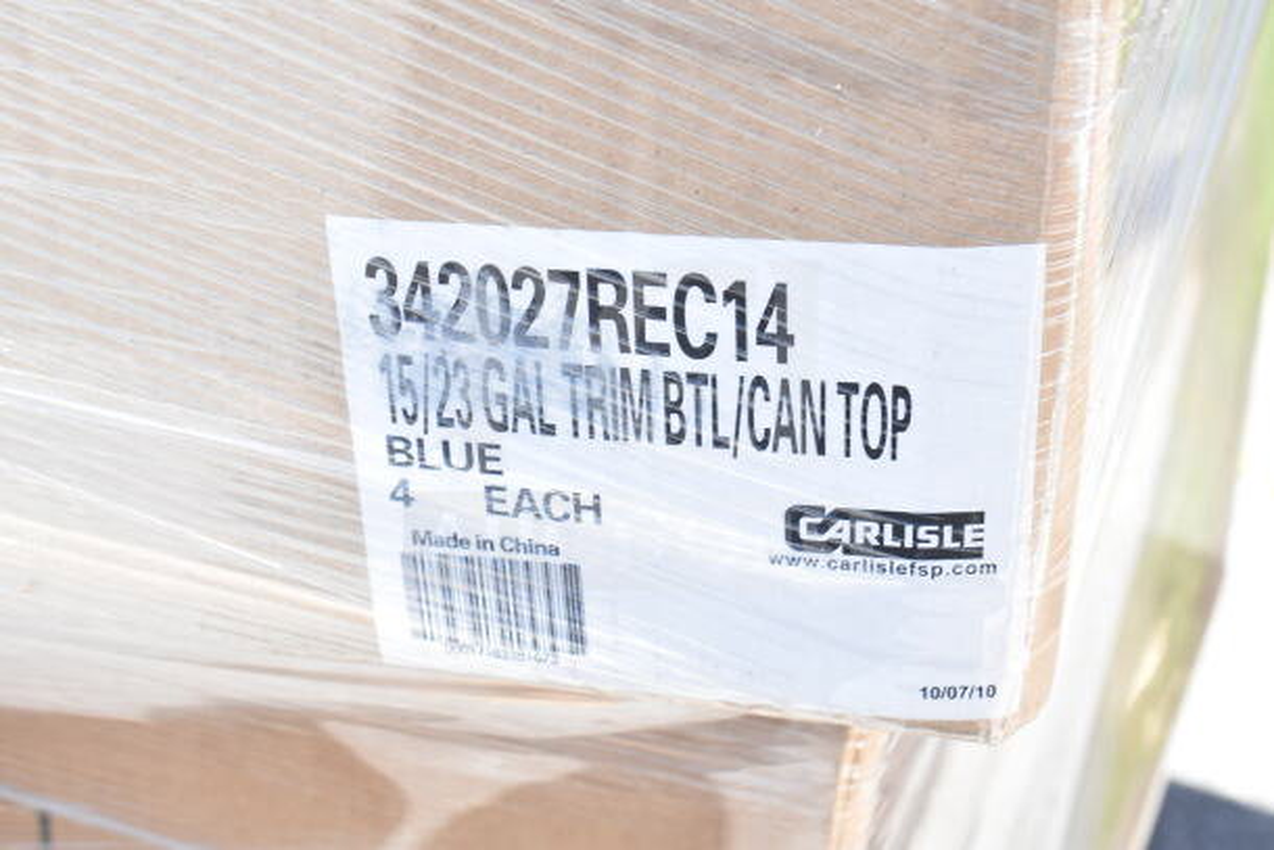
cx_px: 637
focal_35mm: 72
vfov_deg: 18.9
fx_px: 2548
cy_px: 425
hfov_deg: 28.1
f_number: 10
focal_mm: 48
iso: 1600
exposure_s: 1/400
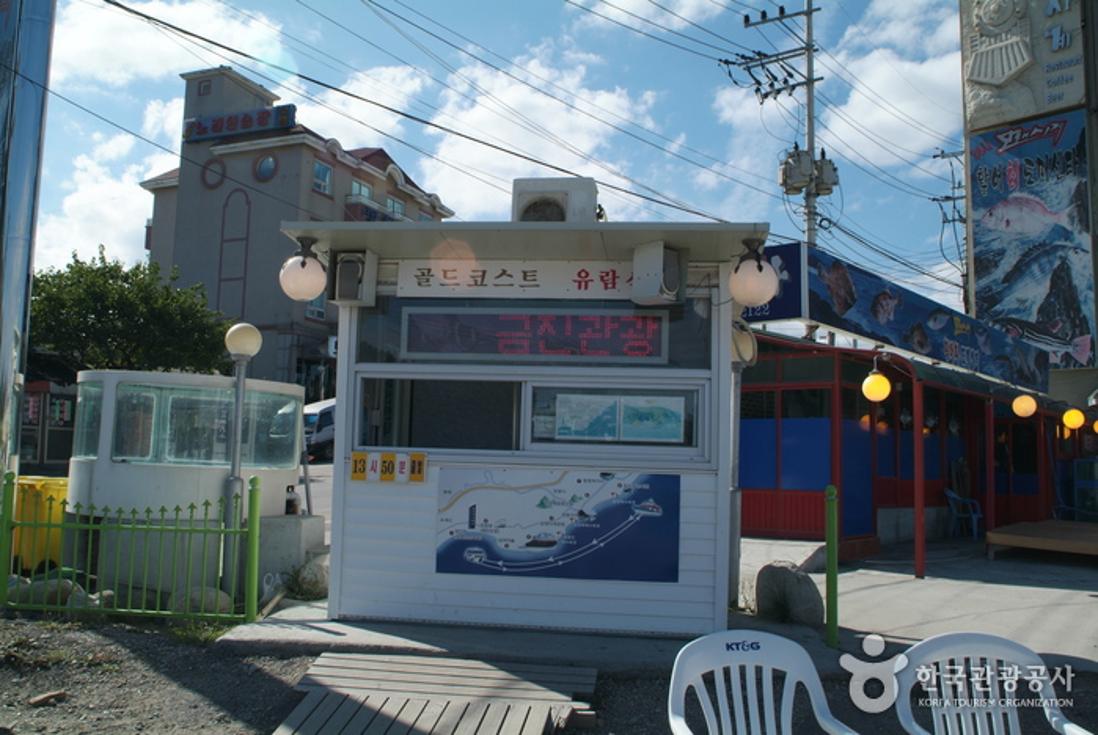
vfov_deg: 43.7
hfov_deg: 61.9
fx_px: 916
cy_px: 368
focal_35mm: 30
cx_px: 549
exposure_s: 1/90
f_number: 13
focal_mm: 20
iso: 100
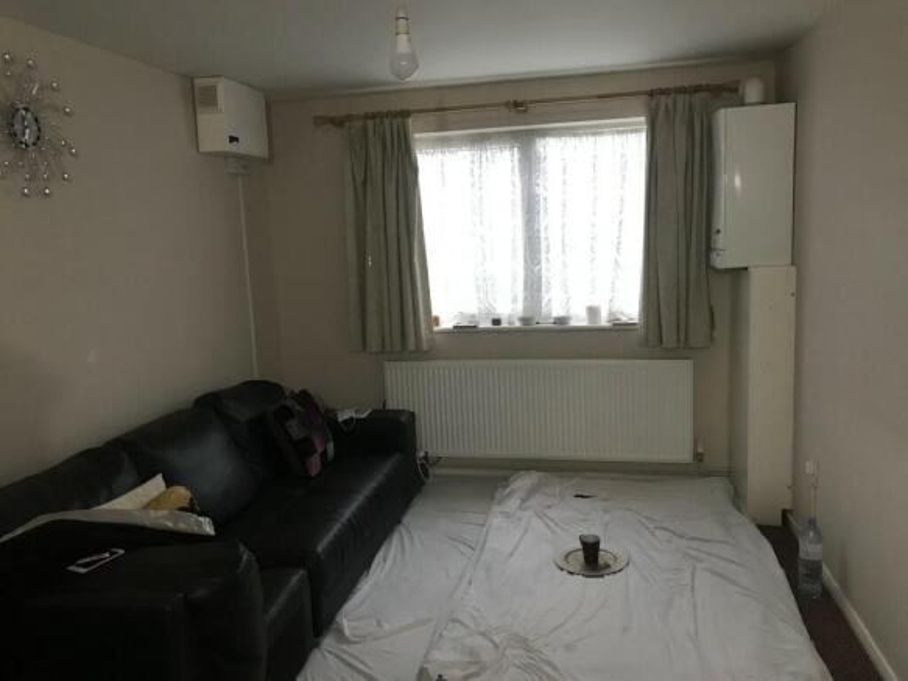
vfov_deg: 49.7
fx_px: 734
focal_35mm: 28
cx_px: 454
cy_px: 340
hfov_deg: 63.5
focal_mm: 3.99
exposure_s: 1/17
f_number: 1.8
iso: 100
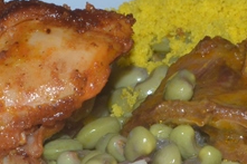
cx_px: 237
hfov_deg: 9.1
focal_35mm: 226
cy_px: 146
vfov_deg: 6.1
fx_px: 1549
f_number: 16
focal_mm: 52
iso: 1600
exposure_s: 1/60
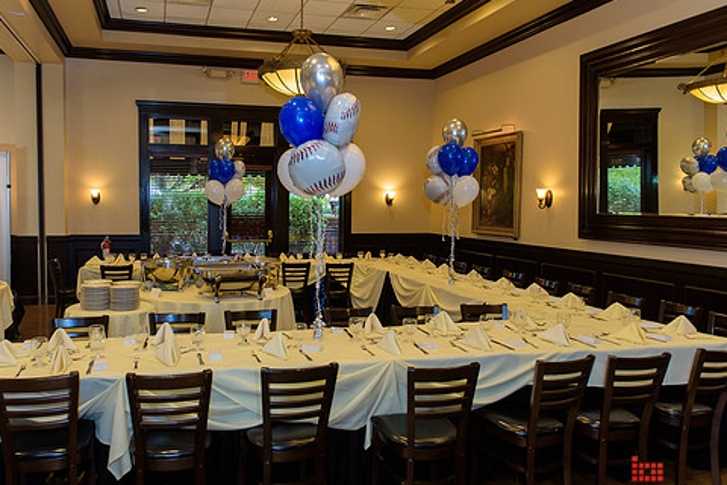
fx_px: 586
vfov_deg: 45.0
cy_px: 242
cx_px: 300
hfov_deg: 63.2
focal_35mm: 29
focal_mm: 24
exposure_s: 1/125
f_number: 3.2
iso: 1250
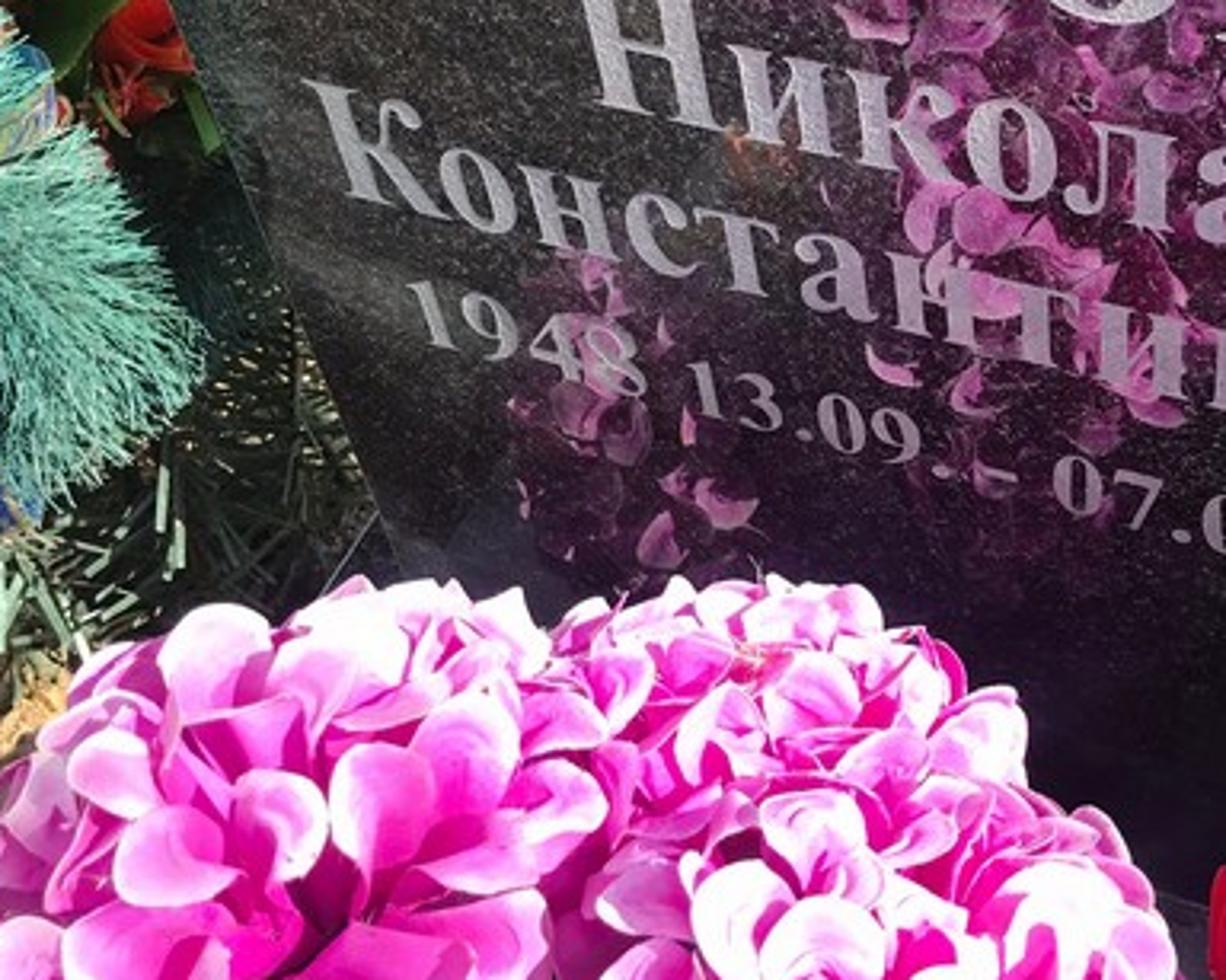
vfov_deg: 26.4
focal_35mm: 57
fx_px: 2068
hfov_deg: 32.1
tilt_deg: -47.1
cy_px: 278
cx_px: 980
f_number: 1.8
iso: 20
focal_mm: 3.99
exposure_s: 1/699
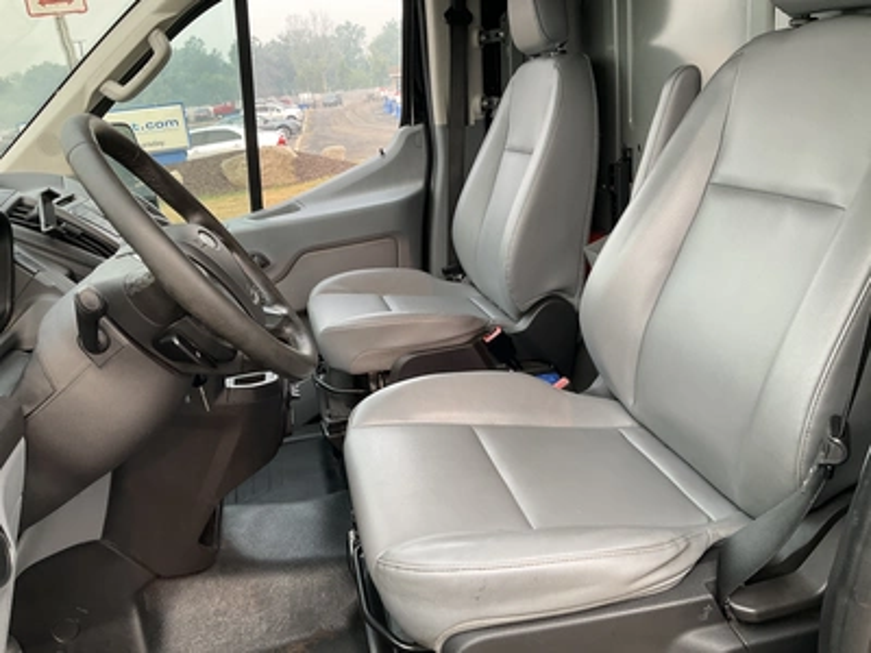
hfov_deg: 61.7
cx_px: 436
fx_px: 730
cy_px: 326
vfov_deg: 48.2
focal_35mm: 29
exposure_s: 1/122
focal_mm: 3
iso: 32
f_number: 1.8
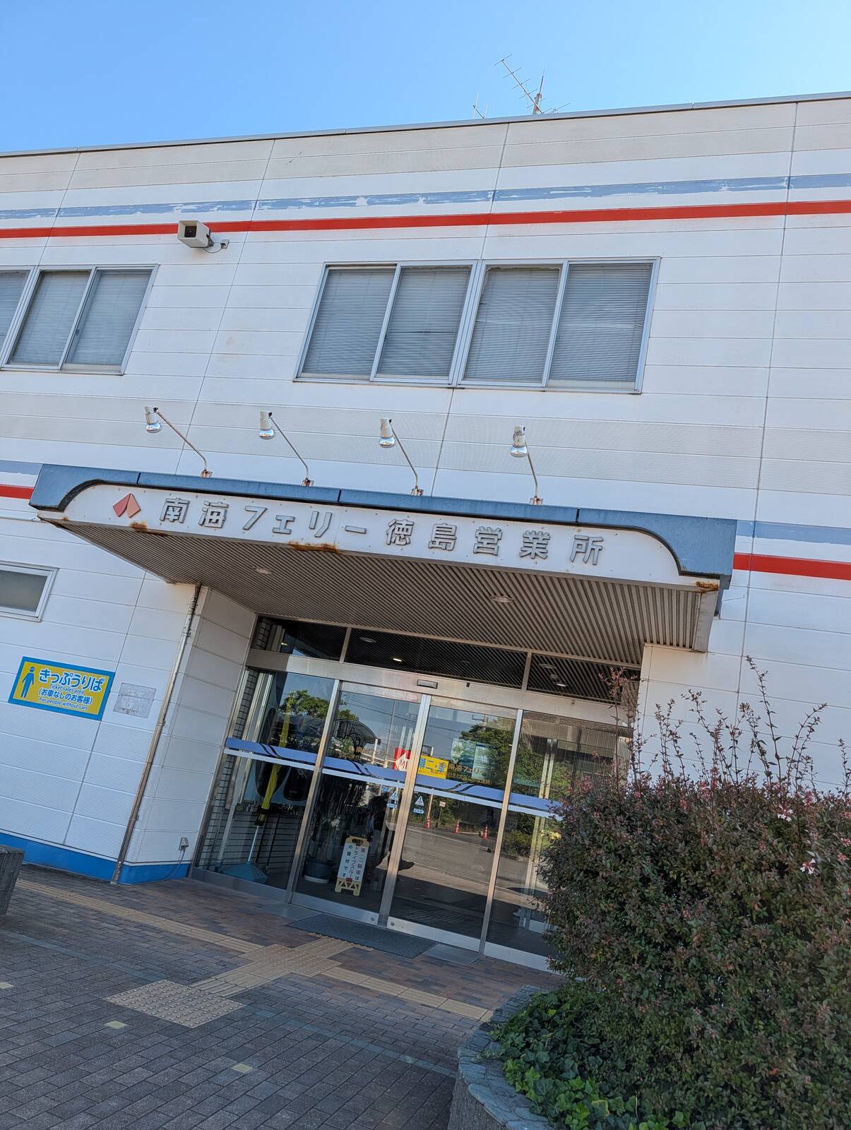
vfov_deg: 71.5
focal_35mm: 24
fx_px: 785
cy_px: 565
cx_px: 426
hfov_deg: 56.9
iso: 26
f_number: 1.68
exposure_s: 1/496
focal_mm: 6.9
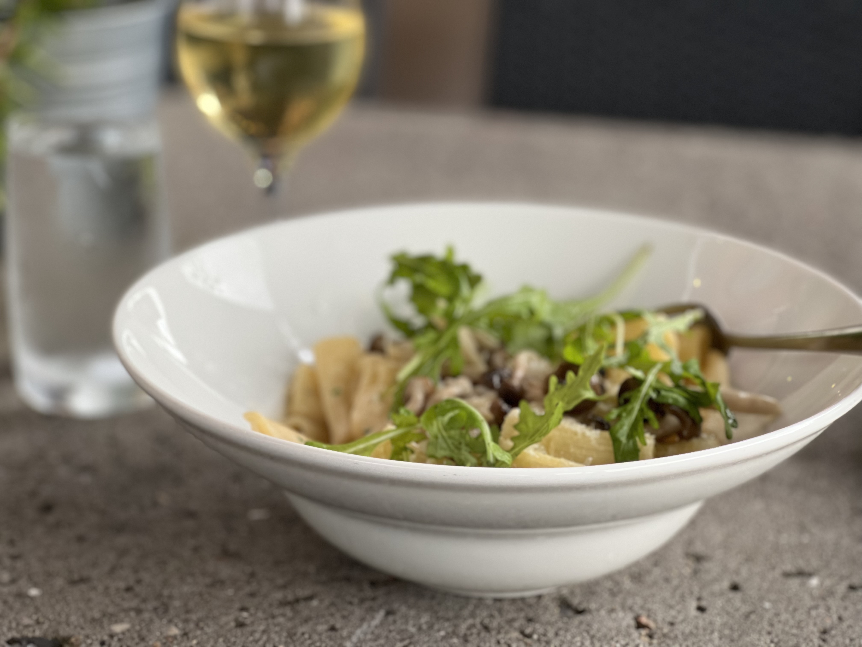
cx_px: 431
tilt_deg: -18.5
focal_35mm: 77
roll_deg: -2.5
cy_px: 324
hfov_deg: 25.3
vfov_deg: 19.1
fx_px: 1917
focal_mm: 9
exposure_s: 1/33
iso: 200
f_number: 2.8
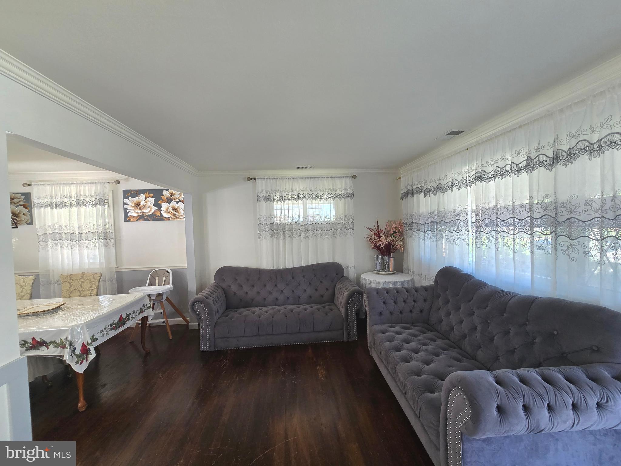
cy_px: 233
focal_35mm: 13
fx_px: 233
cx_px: 310
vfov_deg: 89.9
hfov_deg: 106.2
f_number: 2.2
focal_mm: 2.2
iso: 200
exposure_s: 1/100
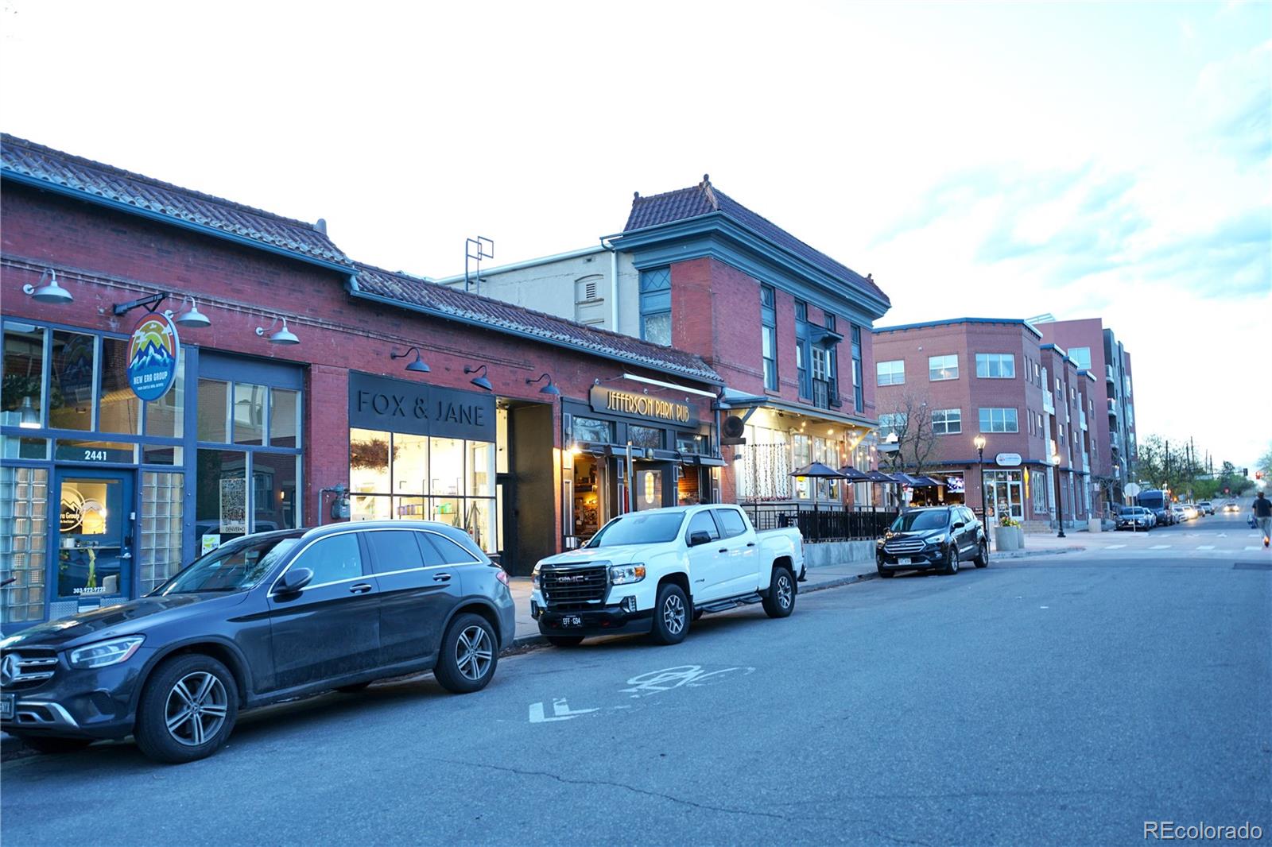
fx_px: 989
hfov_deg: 65.5
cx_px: 636
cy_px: 424
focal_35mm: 28
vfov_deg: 46.4
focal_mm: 28
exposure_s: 1/6
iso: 125
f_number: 3.2
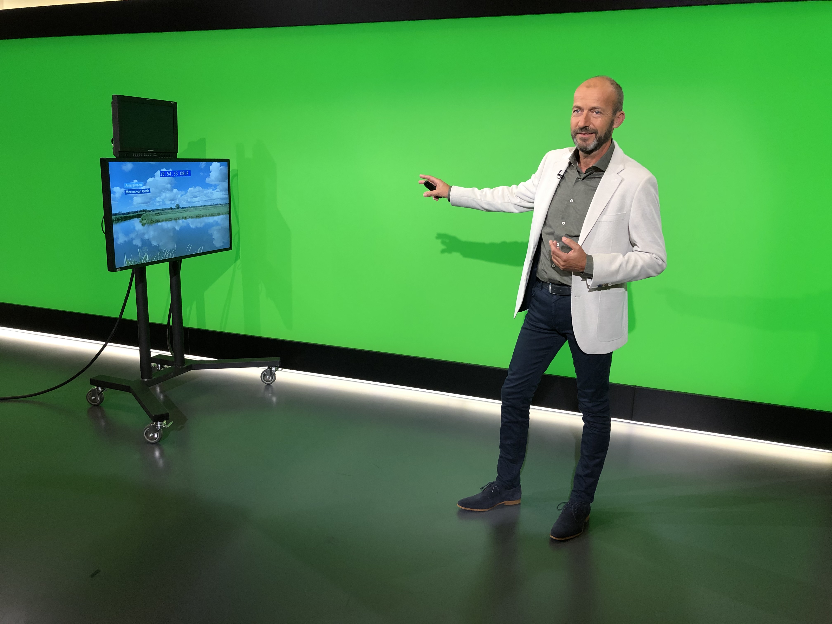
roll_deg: -1.5
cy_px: 312
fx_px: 673
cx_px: 416
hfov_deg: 63.4
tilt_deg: -14.8
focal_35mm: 28
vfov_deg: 49.7
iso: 40
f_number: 1.8
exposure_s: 1/21
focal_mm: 3.99
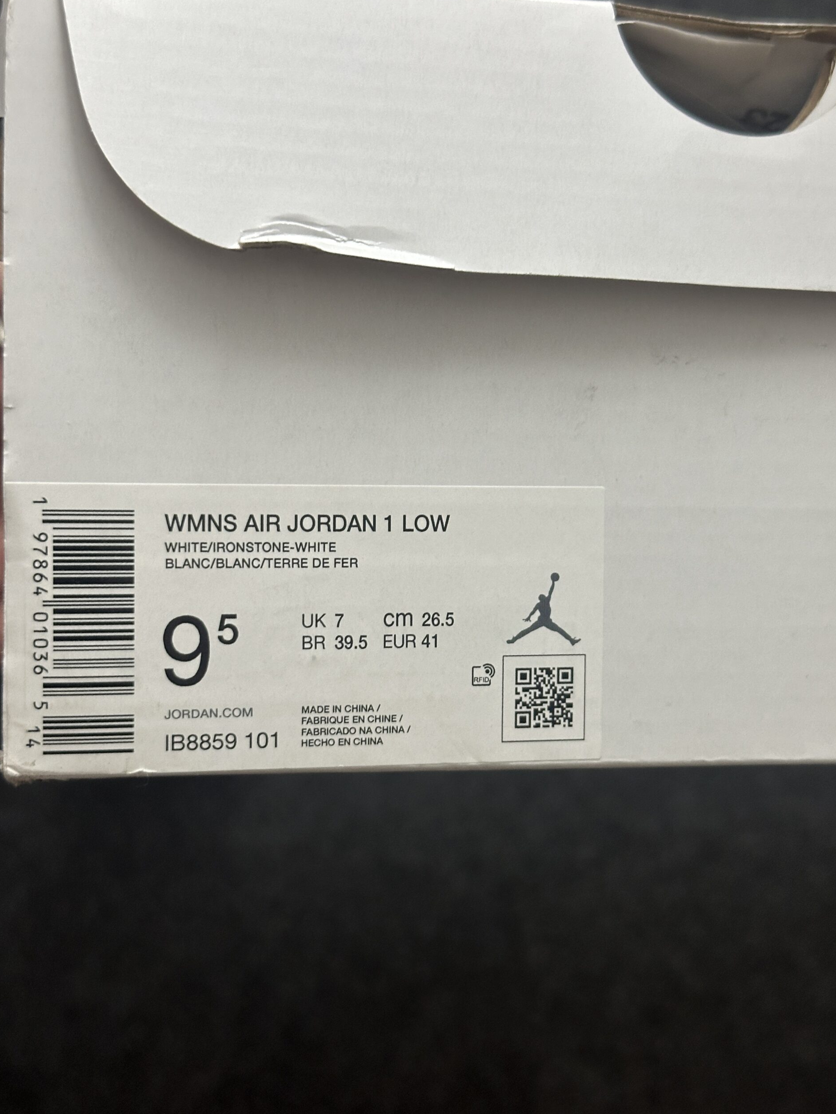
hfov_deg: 29.7
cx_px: 423
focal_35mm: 49
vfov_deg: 38.9
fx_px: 1578
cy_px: 563
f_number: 1.78
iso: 160
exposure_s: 1/50
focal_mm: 6.86
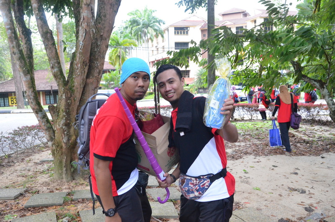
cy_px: 111
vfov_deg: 43.4
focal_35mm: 30
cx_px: 168
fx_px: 279
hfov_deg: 62.0
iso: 3200
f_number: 5
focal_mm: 20
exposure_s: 1/125
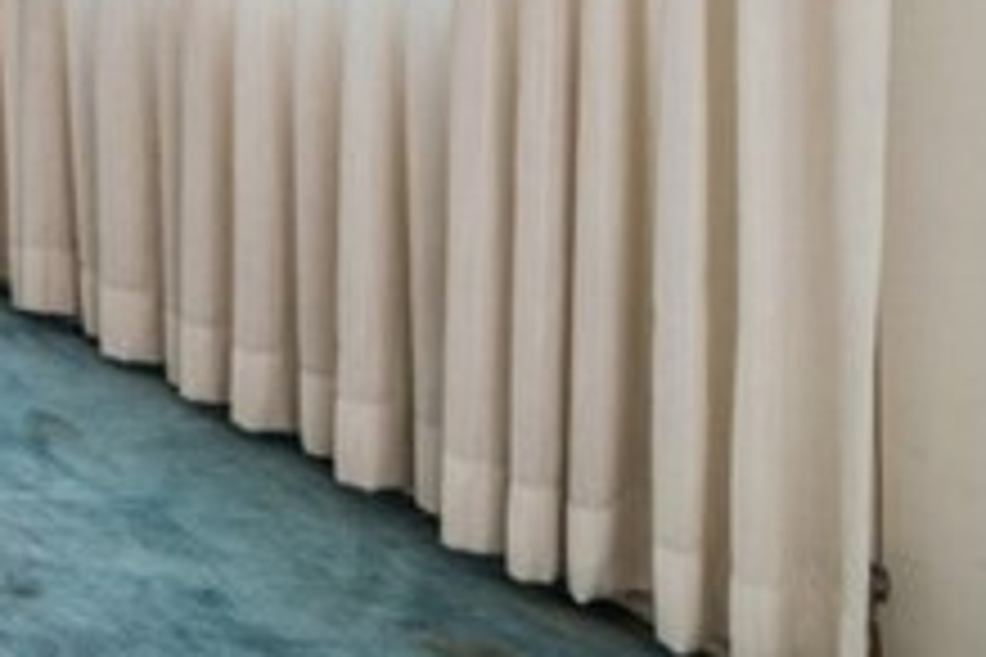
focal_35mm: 56
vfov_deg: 21.3
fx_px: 1534
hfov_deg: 18.5
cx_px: -1063
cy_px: -254
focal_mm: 12
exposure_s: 1/13
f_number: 8
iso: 400
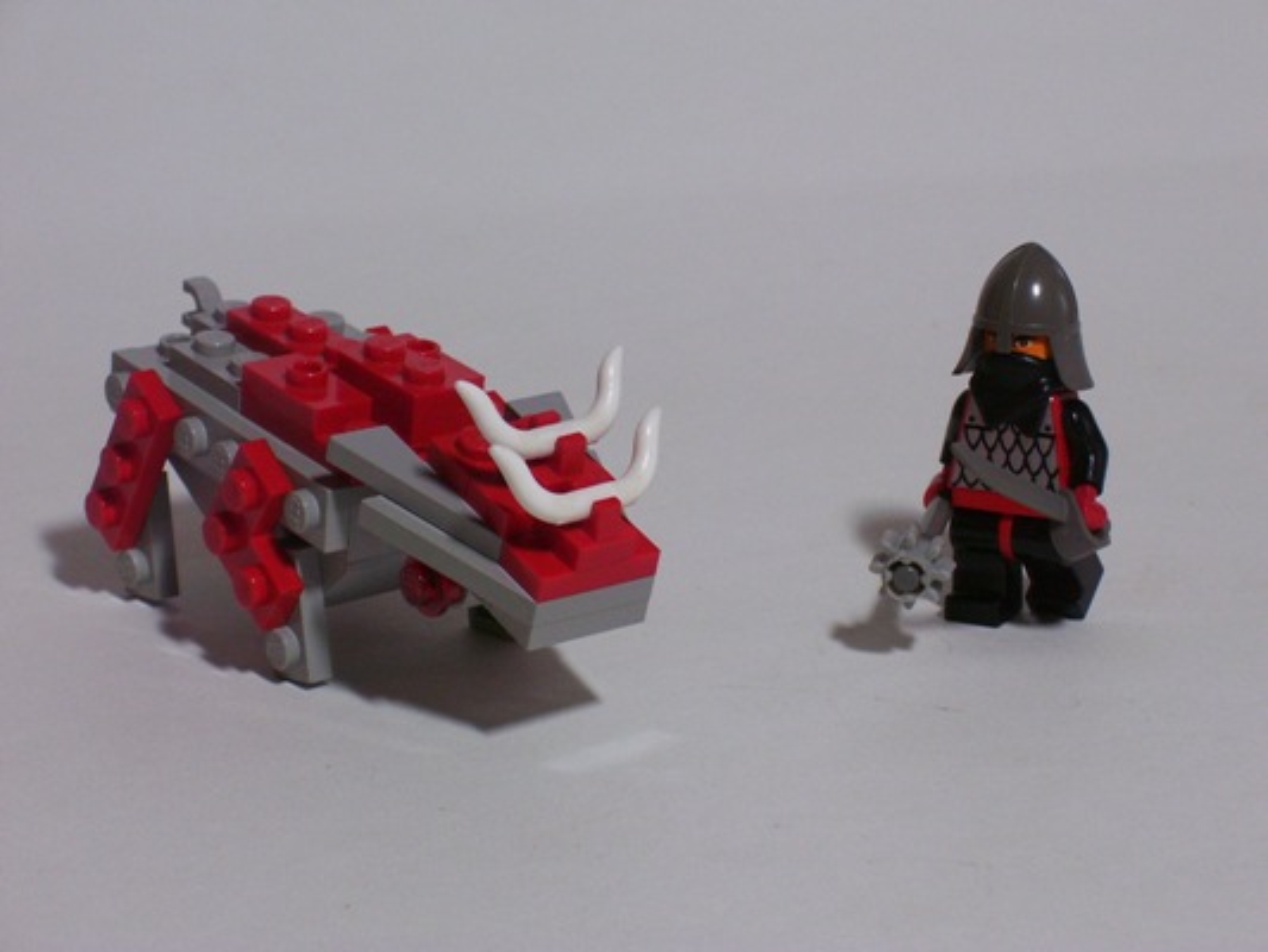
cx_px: 634
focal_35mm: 102
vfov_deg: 14.5
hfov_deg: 19.3
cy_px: 476
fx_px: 3737
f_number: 4.6
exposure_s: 1/10
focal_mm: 16.8
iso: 160
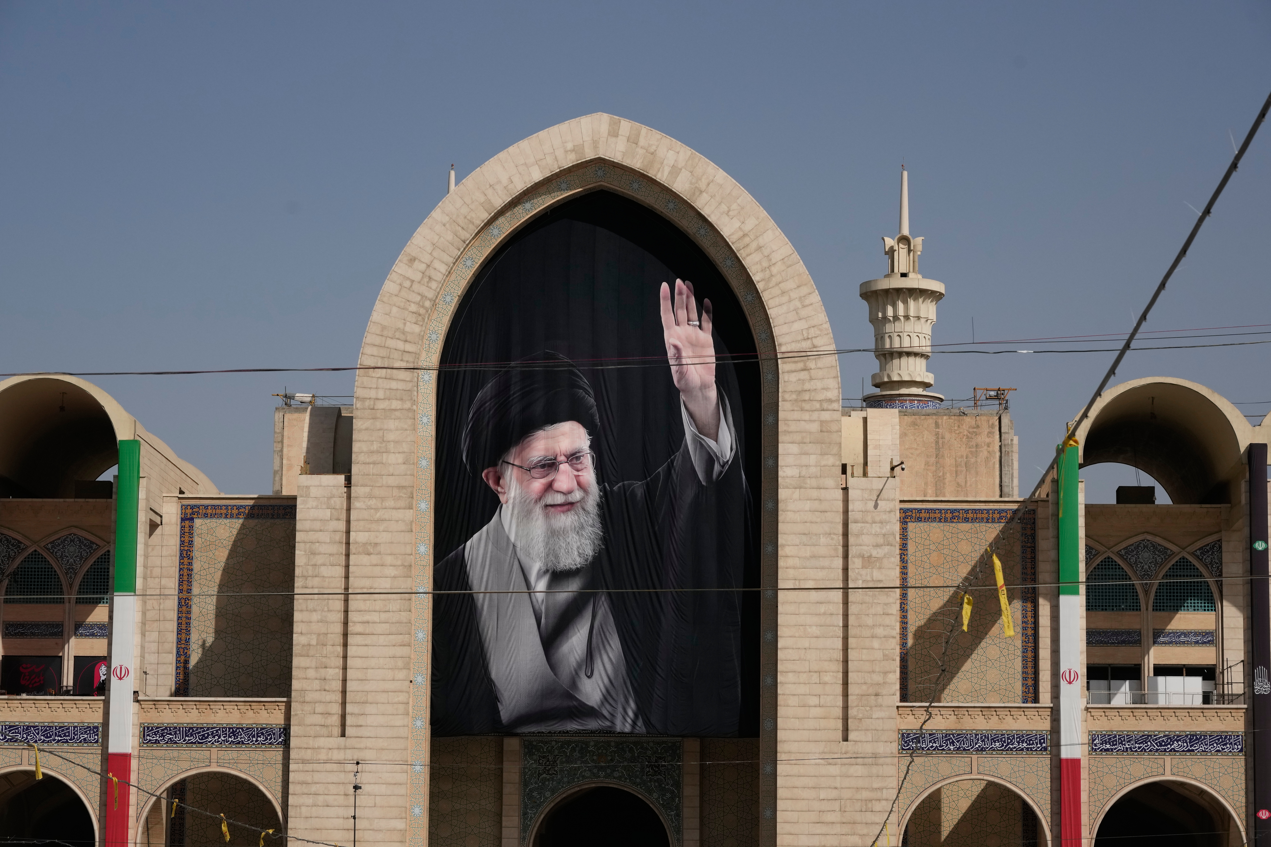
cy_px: 424
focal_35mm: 95
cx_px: 636
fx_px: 3354
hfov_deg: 21.5
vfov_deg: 14.4
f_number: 9
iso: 800
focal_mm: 95
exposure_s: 1/4000
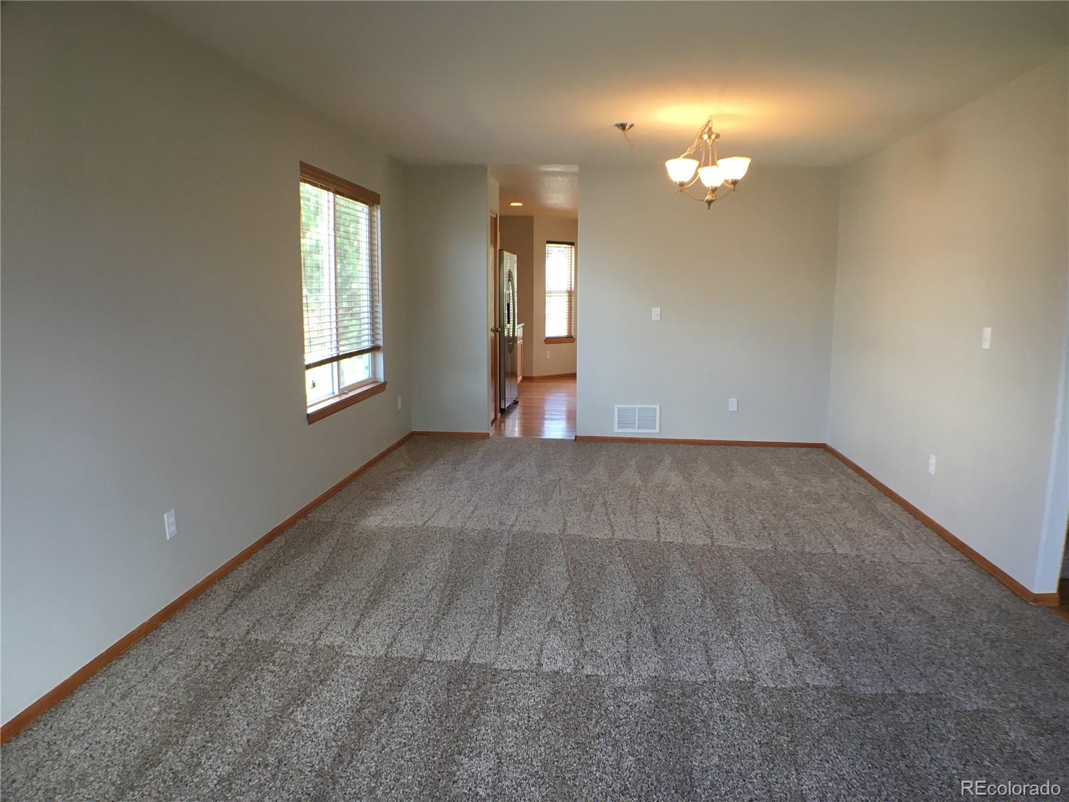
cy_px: 401
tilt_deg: -10.5
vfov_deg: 48.2
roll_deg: +0.0
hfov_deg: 61.7
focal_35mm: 29
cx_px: 534
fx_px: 896
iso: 32
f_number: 2.2
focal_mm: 4.15
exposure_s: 1/30
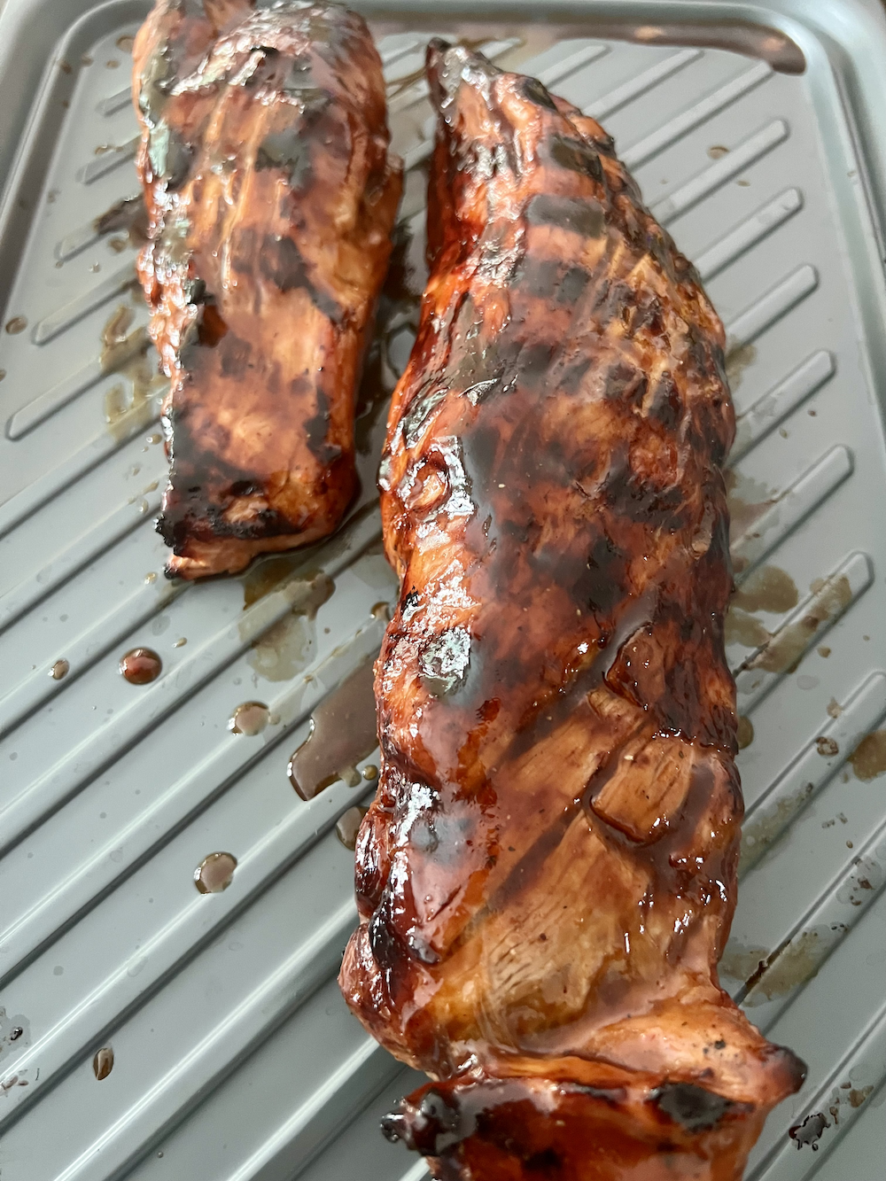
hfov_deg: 53.1
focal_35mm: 26
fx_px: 887
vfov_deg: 67.3
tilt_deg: -64.8
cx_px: 443
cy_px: 590
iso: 640
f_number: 1.5
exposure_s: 1/40
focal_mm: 5.7
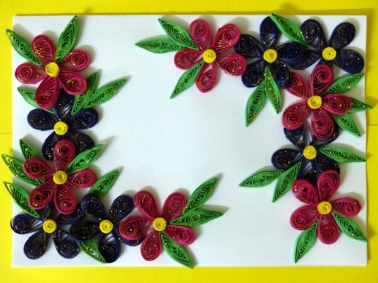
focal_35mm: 66
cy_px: 142
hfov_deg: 29.4
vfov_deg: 22.3
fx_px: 721
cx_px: 189
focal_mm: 11.9
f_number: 2.8
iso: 400
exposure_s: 1/15
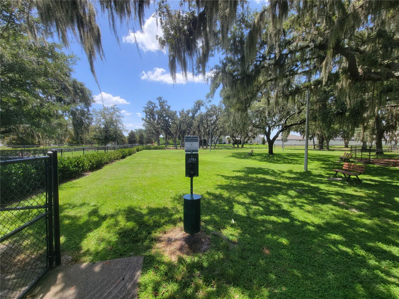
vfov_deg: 89.9
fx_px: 150
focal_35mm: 13
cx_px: 200
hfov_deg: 106.2
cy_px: 150
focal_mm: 2.2
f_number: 2.2
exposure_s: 1/781
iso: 50
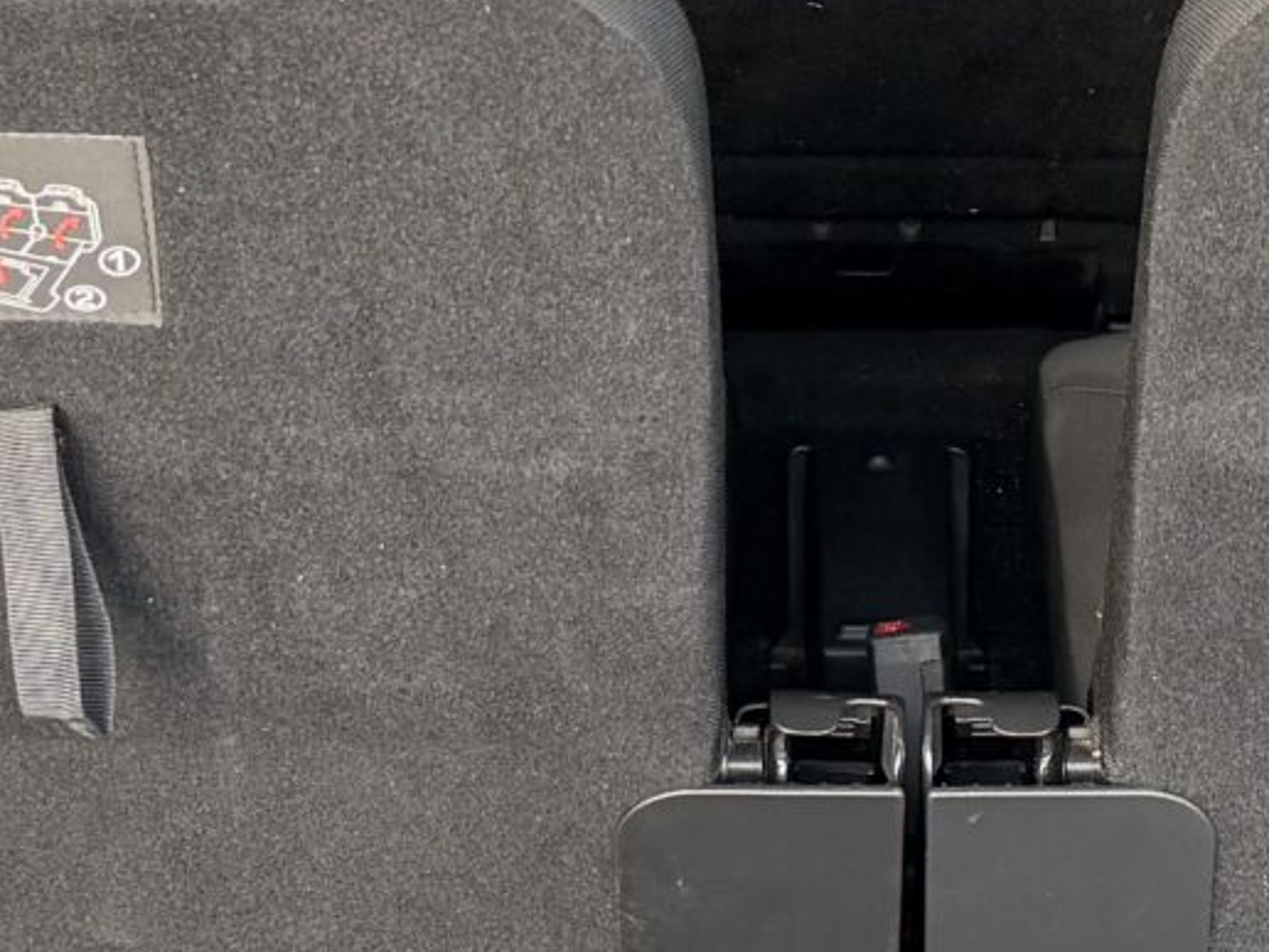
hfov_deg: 16.5
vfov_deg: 12.1
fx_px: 4362
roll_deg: +0.4
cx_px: 787
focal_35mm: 119
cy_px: -229
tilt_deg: -22.2
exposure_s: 1/121
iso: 200
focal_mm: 6.76
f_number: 1.78
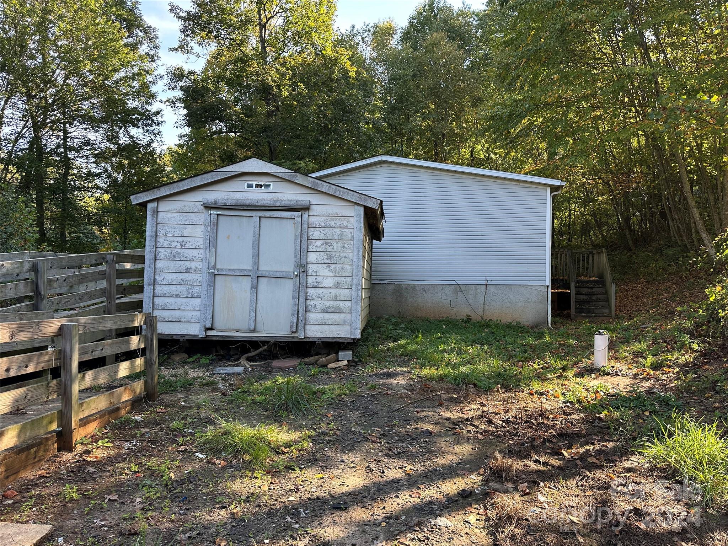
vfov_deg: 56.8
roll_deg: -0.3
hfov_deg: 71.6
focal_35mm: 24
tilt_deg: +0.5
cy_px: 273
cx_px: 364
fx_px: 505
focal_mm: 6.86
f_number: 1.78
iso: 80
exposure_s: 1/387
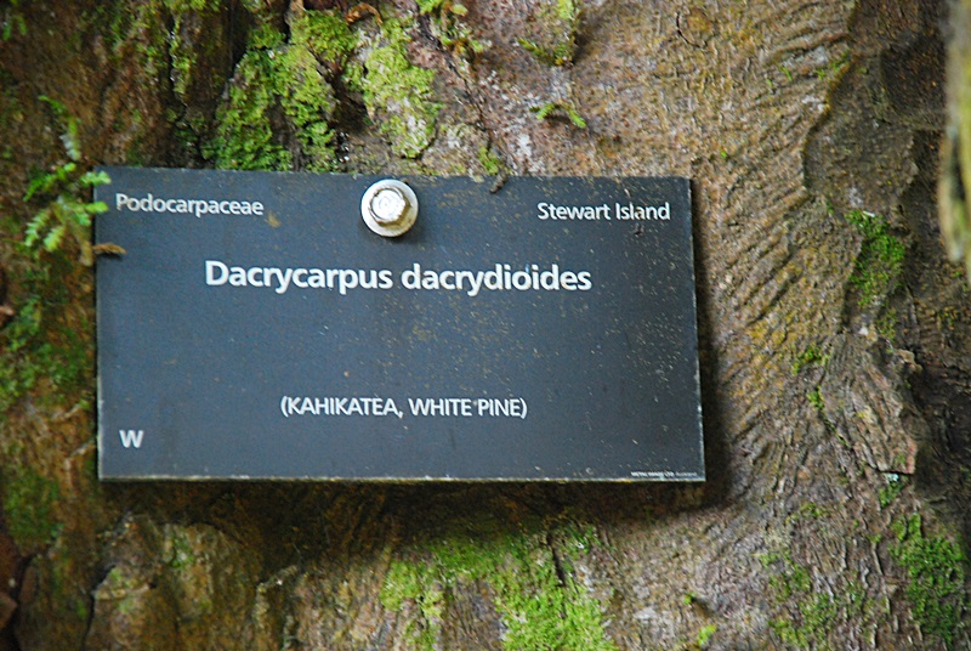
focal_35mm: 202
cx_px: 486
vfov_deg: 6.8
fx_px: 5470
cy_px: 326
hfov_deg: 10.1
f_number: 5.6
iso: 900
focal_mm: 135
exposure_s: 1/30
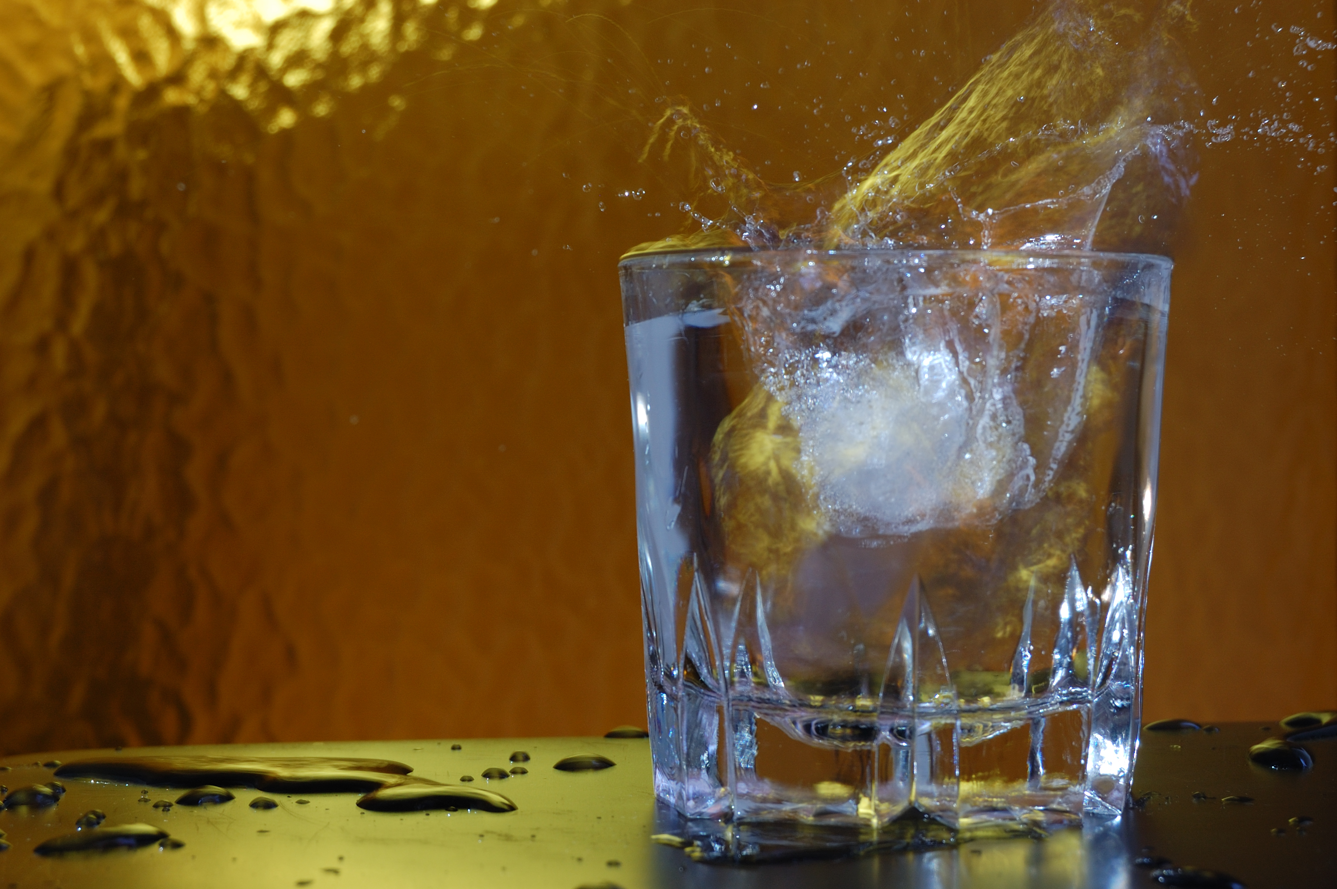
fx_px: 3061
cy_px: 444
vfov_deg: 16.5
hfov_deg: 24.6
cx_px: 668
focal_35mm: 82
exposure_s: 1/10
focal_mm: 55
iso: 200
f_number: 13
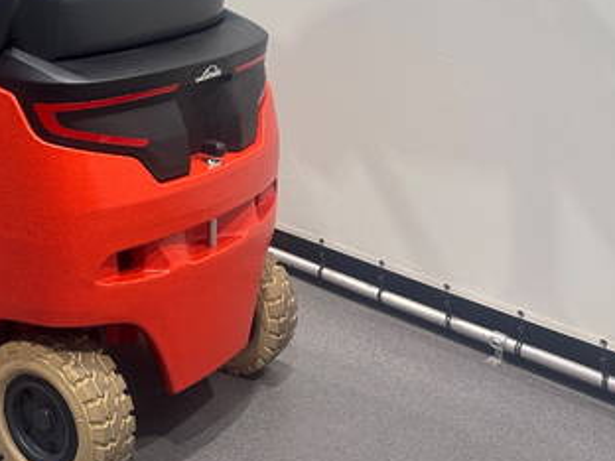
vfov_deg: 24.2
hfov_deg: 31.3
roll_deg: +2.4
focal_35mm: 58
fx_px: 1030
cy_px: 8
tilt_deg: -6.3
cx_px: 31
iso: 160
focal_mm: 6.76
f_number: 1.78
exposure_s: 1/100
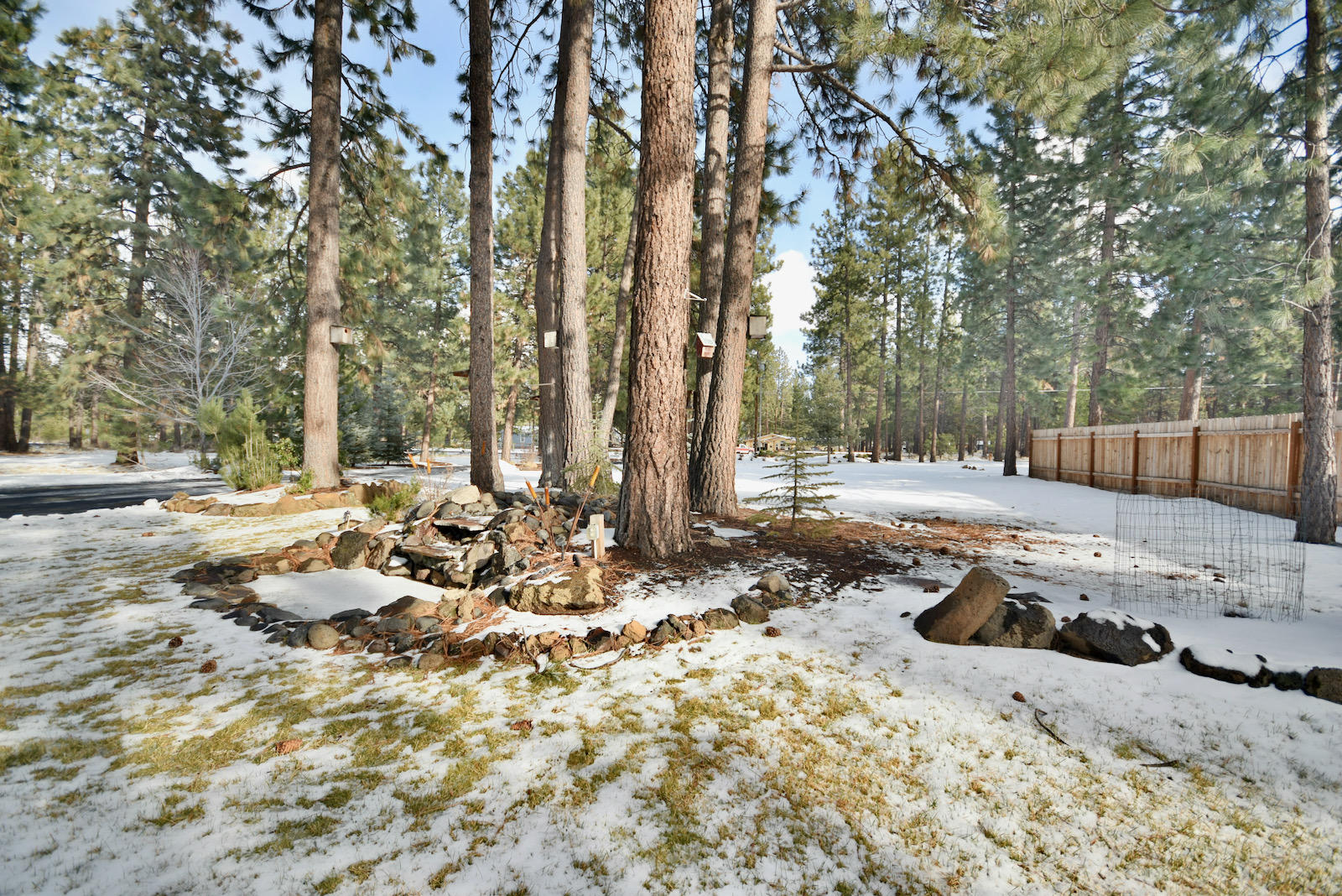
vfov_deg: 77.4
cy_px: 448
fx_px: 559
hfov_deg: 100.4
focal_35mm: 15
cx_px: 671
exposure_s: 1/320
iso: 250
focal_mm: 10
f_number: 4.5
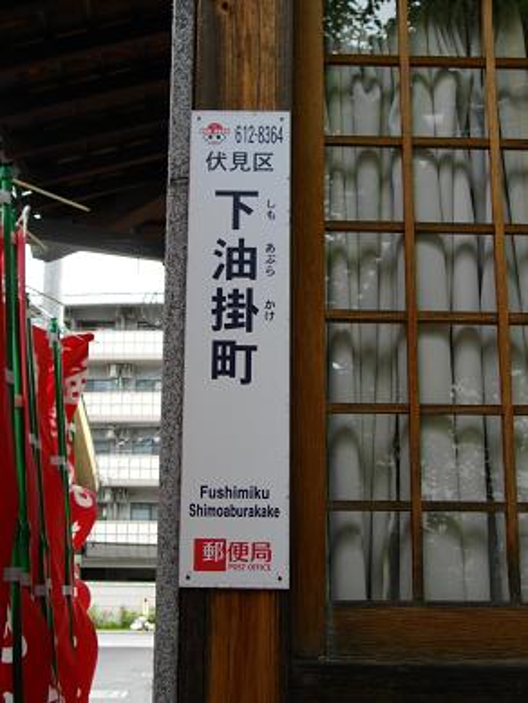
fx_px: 1016
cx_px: 264
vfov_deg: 38.2
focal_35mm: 50
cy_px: 352
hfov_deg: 29.1
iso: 100
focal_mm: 8.8
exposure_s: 1/160
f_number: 3.6
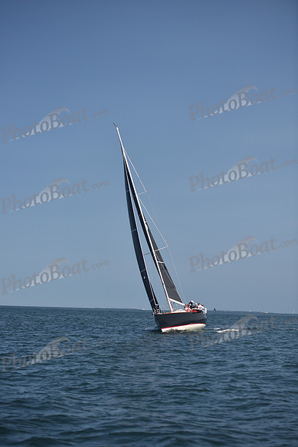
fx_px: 931
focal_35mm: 75
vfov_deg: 27.0
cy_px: 224
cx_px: 149
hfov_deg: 18.2
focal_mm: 75
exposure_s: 1/2000
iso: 250
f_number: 3.2
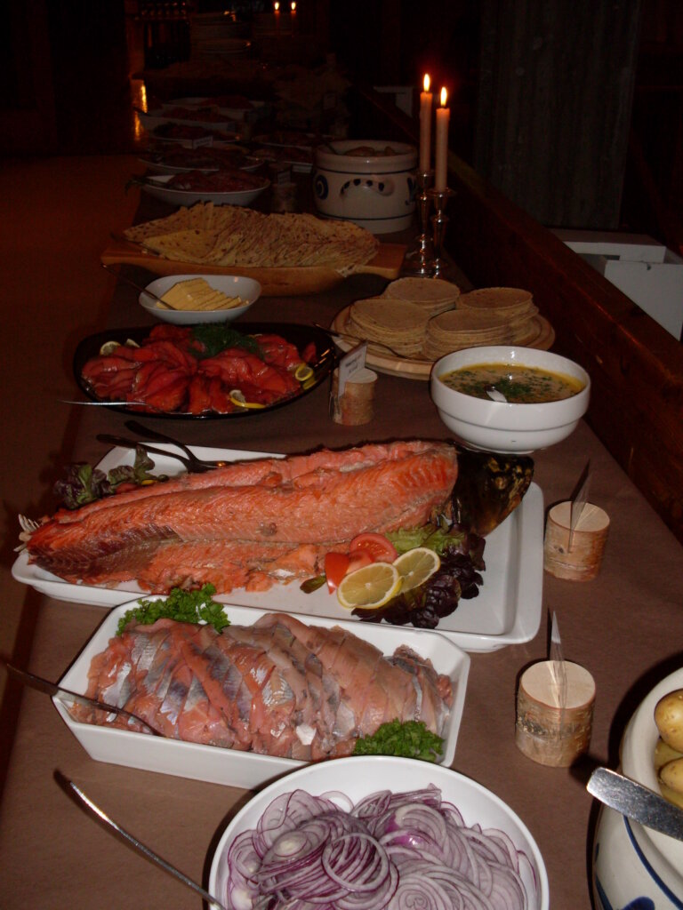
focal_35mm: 38
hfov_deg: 37.7
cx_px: 342
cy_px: 455
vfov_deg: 49.0
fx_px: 1000
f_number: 2.8
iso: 100
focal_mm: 6.3
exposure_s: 1/45
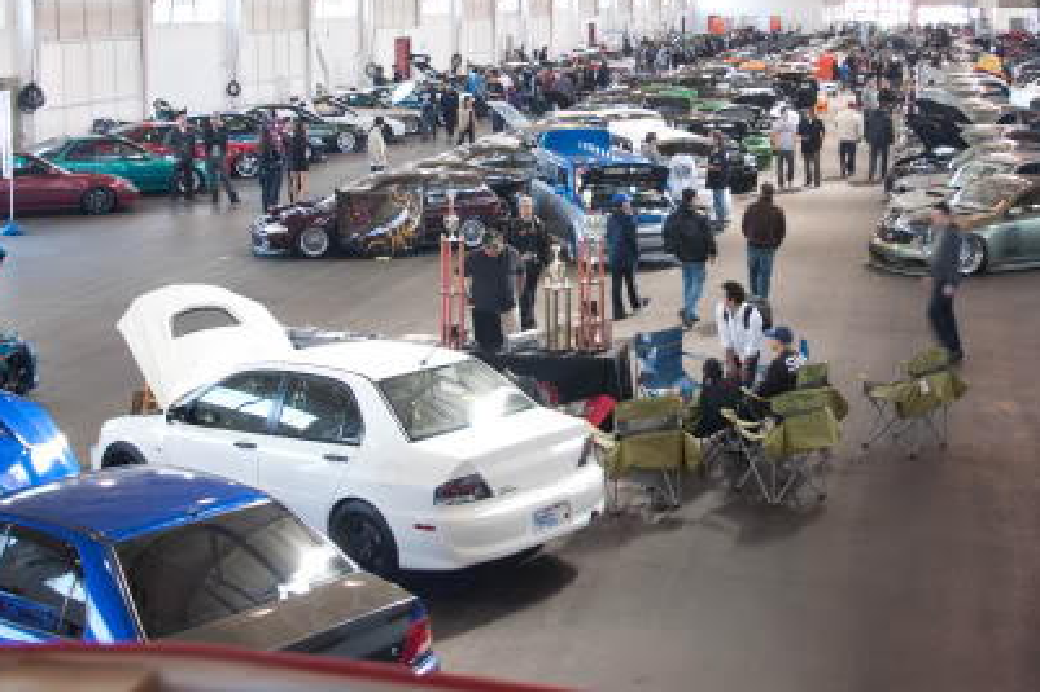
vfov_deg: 22.4
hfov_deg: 33.3
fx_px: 1727
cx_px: 682
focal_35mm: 60
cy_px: 144
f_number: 4.5
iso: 200
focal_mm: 25
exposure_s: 1/15
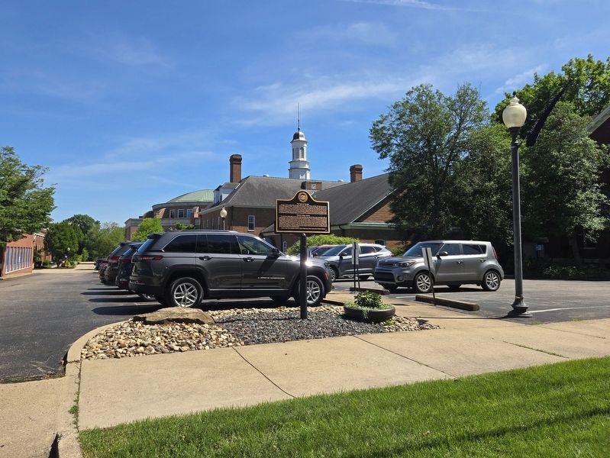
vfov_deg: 58.9
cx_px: 305
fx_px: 405
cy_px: 229
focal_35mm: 23
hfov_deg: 73.9
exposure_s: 1/1775
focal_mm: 5.4
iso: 25
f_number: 1.8
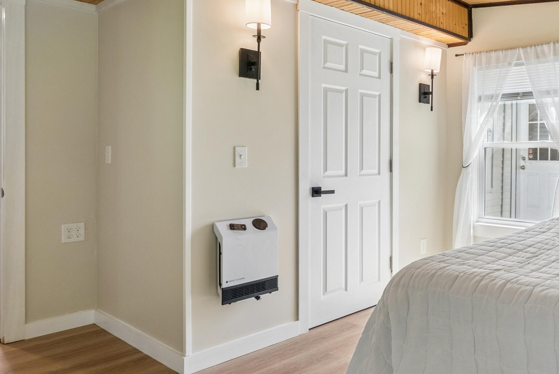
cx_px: 440
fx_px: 450
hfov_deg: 59.1
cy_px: 160
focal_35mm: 29
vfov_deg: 44.9
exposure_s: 1/80
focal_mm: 16
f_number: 7.1
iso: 640
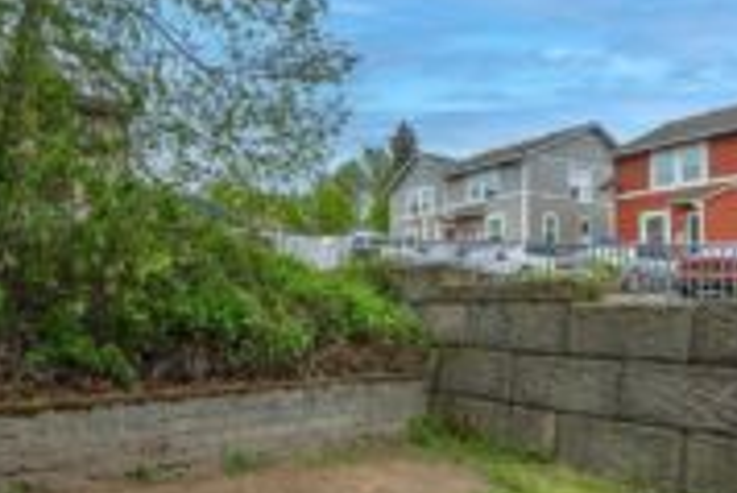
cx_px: 257
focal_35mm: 27
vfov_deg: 47.6
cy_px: 304
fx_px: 553
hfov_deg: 65.9
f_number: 4
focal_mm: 12
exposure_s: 1/320
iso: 80
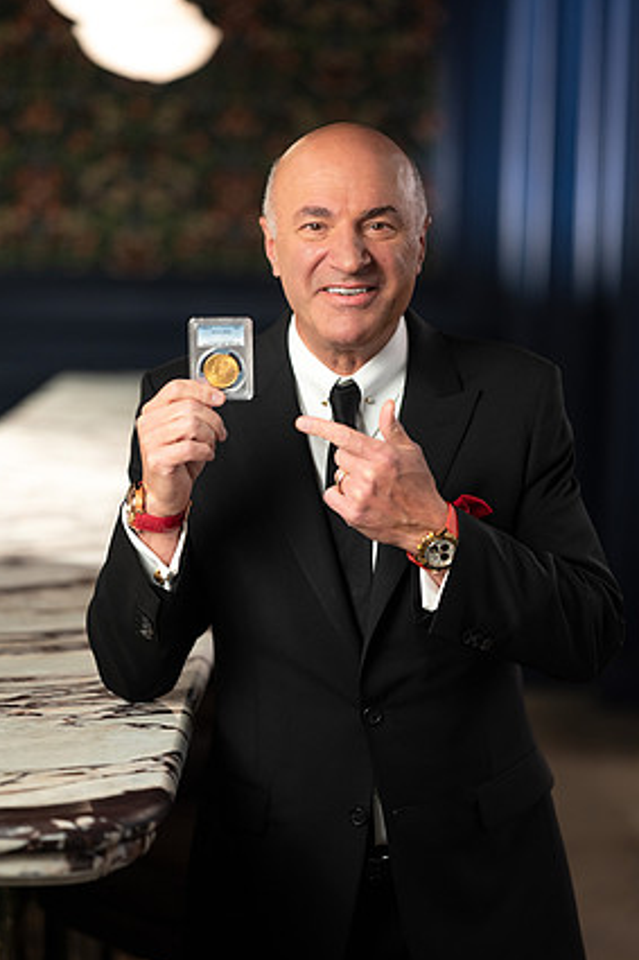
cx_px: 312
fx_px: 2398
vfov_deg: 22.6
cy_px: 481
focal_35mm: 90
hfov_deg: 15.2
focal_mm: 85
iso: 400
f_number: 1.8
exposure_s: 1/100
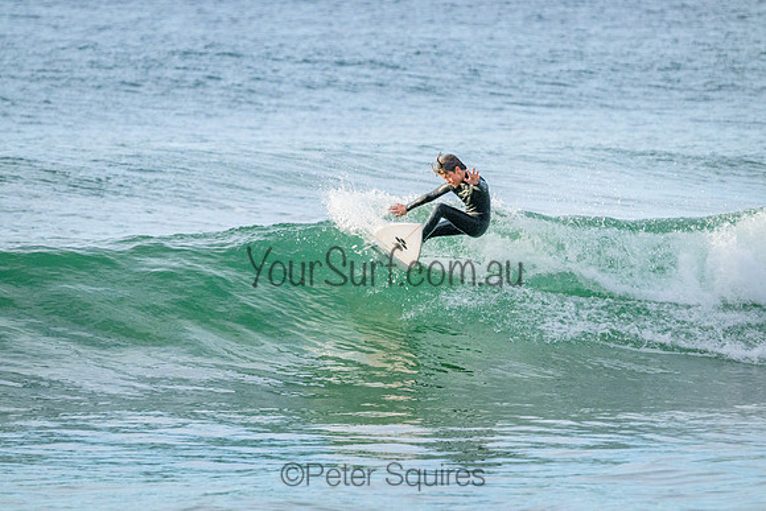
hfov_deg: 3.7
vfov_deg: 2.5
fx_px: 11918
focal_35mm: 560
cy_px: 256
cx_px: 383
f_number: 11
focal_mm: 560
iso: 5600
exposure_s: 1/1250
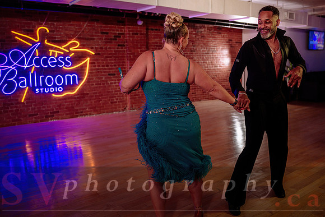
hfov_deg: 60.9
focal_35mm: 31
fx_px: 276
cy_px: 99
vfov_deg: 42.8
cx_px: 177
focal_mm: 28
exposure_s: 1/400
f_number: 2
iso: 800
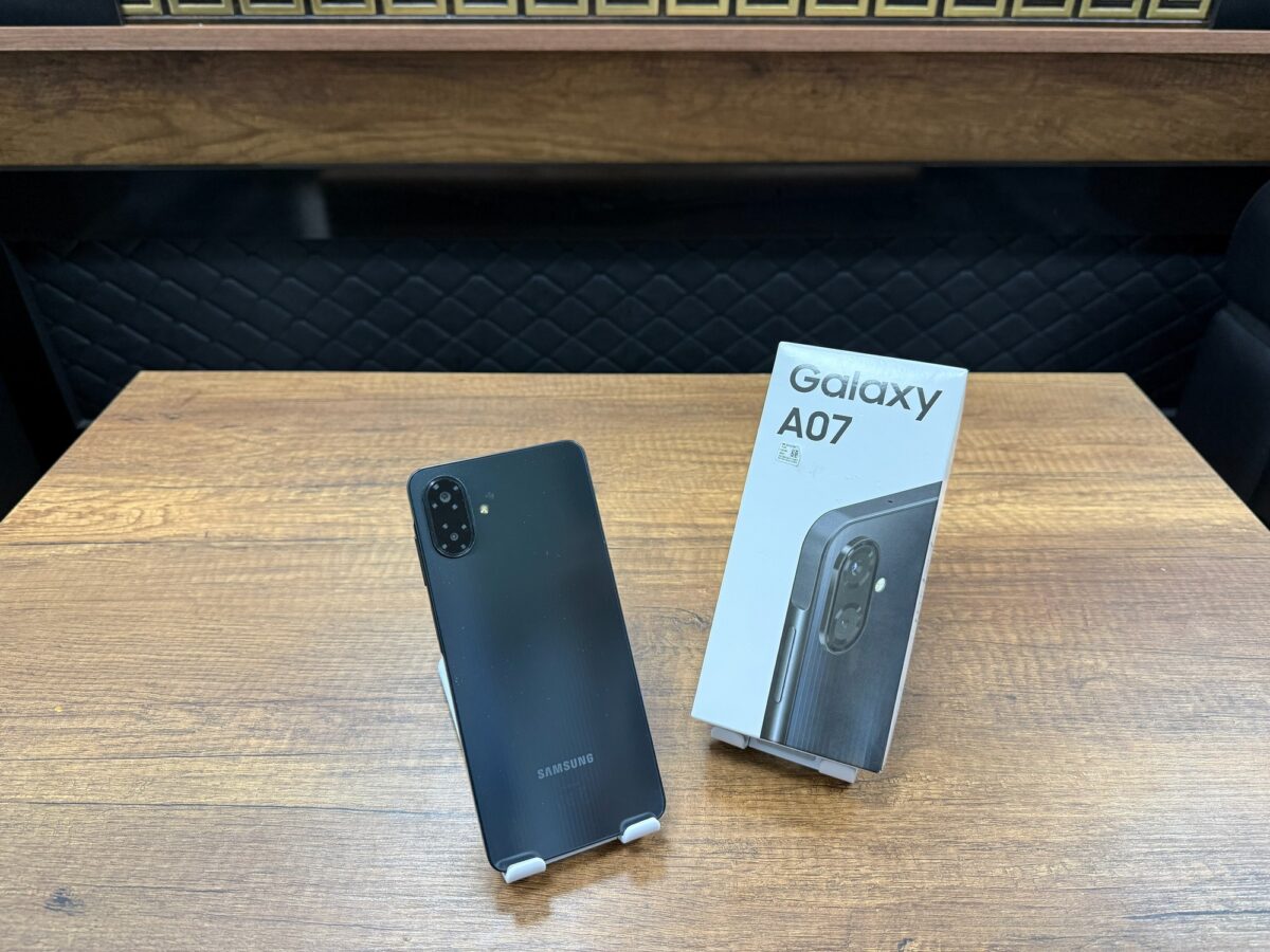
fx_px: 881
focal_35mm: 24
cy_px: 476
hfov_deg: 71.6
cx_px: 635
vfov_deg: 56.8
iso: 250
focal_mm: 6.76
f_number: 1.78
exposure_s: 1/50
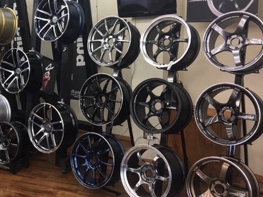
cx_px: 73
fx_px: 319
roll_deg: +1.9
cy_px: 68
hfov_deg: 43.7
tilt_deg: -4.6
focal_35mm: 42
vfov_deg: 34.1
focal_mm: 4.15
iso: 25
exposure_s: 1/30
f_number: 2.2
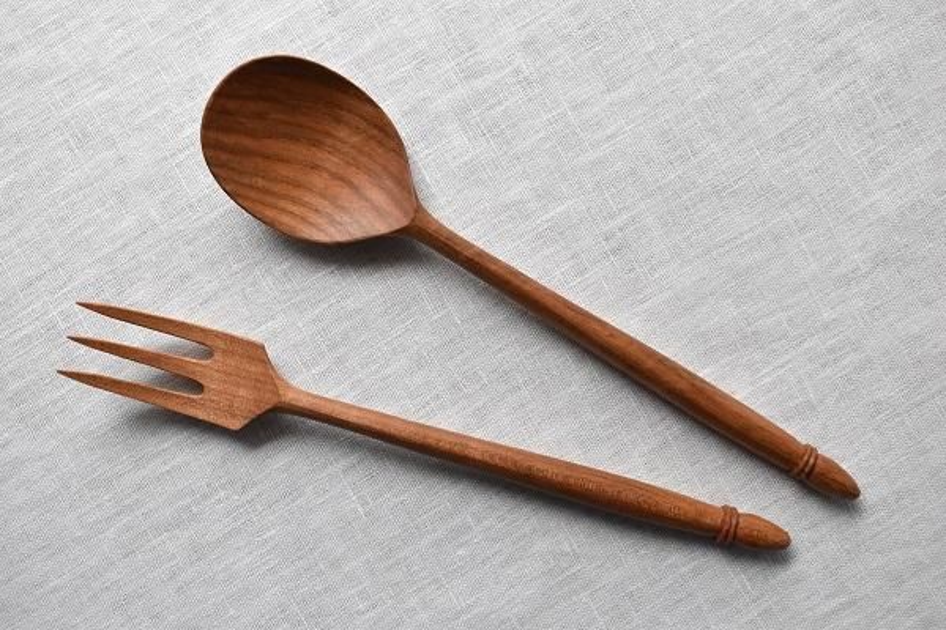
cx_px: 473
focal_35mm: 42
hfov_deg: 46.4
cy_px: 315
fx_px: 1104
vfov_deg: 31.9
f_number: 6.3
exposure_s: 1/100
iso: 1600
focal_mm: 28
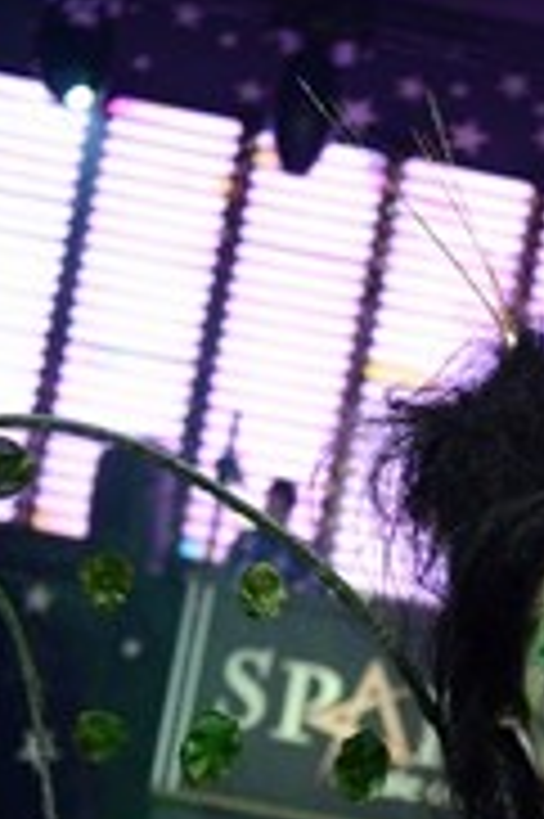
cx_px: 695
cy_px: 900
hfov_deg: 11.1
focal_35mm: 120
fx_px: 2725
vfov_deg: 16.6
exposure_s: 1/125
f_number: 2.8
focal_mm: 28
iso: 1250
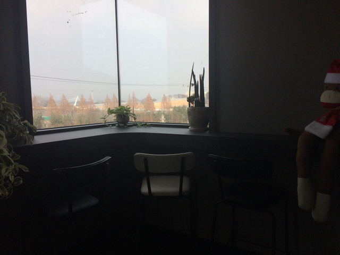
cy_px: 128
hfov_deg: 61.7
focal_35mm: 29
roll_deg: +1.0
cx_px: 170
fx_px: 285
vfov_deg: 48.2
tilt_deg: -4.6
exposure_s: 1/838
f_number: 2.2
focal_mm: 4.15
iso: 32
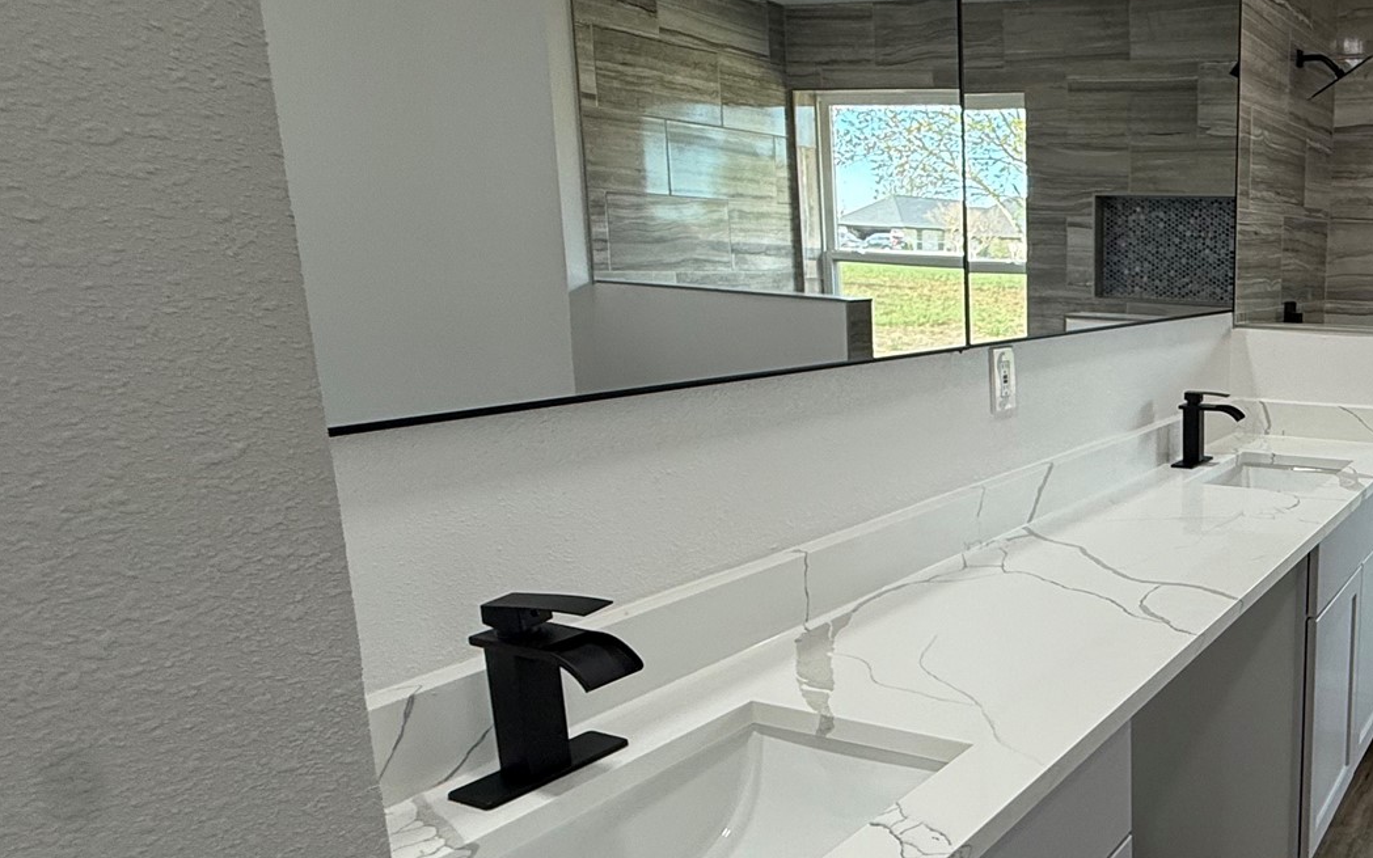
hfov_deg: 56.0
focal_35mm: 29
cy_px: 470
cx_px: 1232
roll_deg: -0.9
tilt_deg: -11.3
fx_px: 1085
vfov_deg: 43.1
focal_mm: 2.22
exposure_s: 1/120
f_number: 2.2
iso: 100
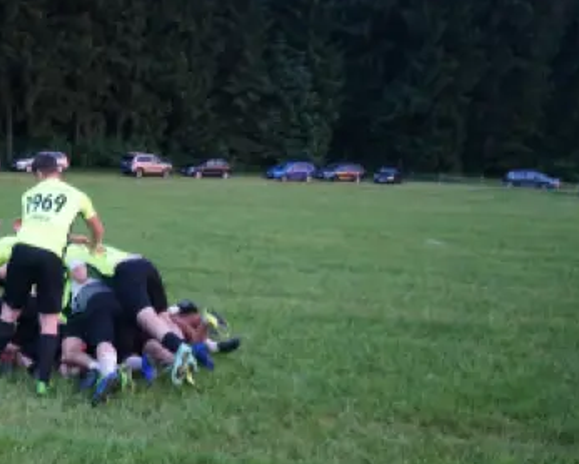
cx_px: 99
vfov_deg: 31.7
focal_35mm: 47
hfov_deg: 37.8
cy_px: 325
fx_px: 806
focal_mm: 29
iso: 4000
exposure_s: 1/160
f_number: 3.5
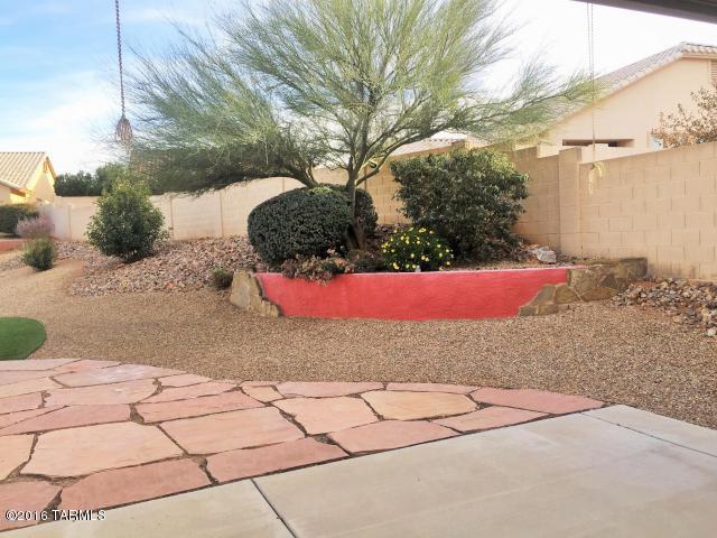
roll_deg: +2.3
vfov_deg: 48.2
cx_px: 358
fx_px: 601
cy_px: 269
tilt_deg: -1.9
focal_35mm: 29
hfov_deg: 61.7
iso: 32
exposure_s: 1/465
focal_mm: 4.15
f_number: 2.2
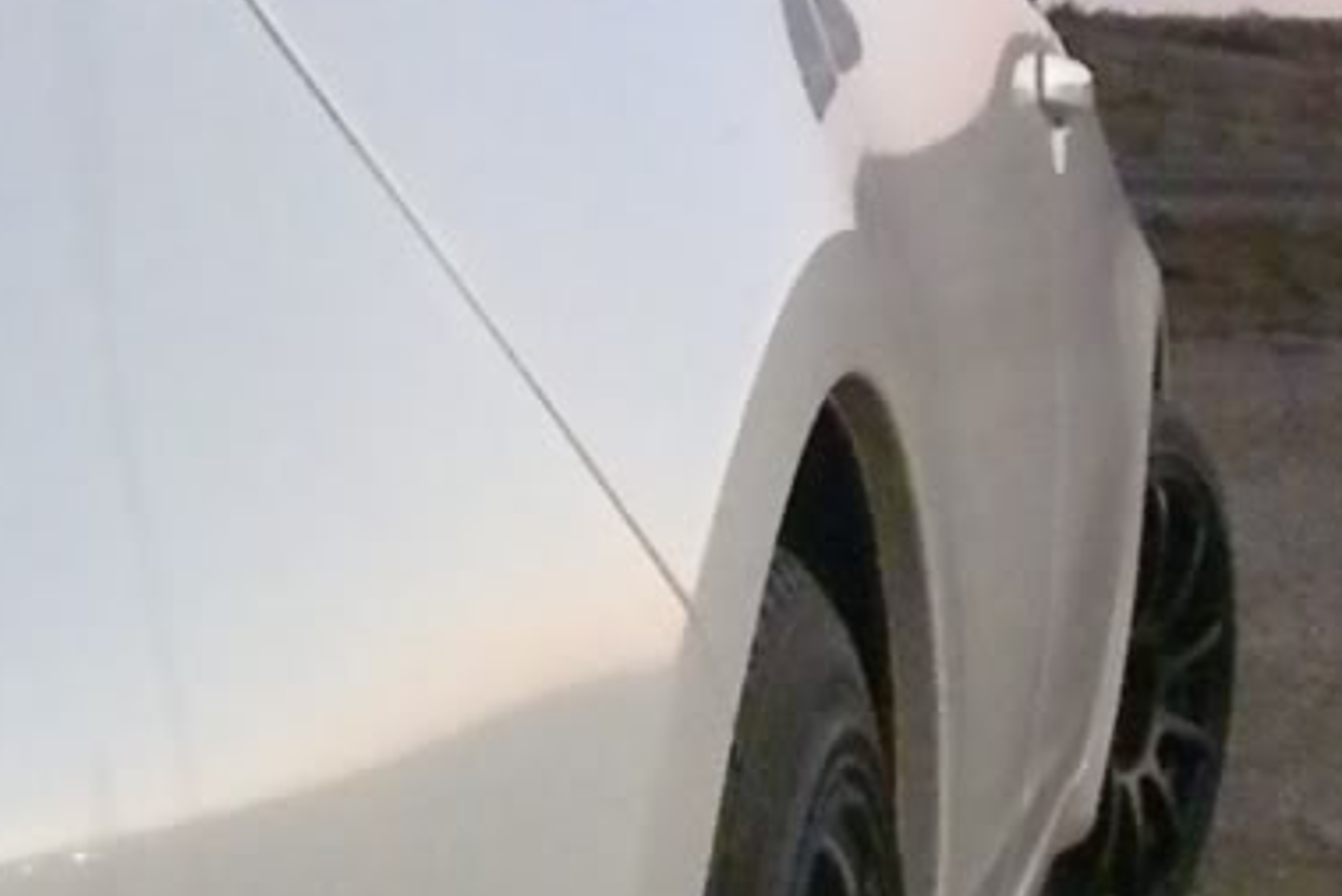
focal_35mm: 104
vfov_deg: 13.1
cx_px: 1023
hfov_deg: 19.5
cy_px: 627
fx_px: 3878
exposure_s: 1/337
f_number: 3.5
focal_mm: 6.6
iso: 3200
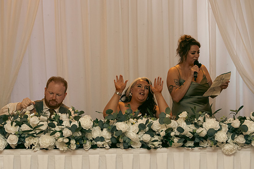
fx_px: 593
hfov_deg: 24.2
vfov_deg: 16.3
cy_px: 84
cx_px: 127
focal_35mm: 84
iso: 2500
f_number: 3.5
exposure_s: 1/160
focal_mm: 56
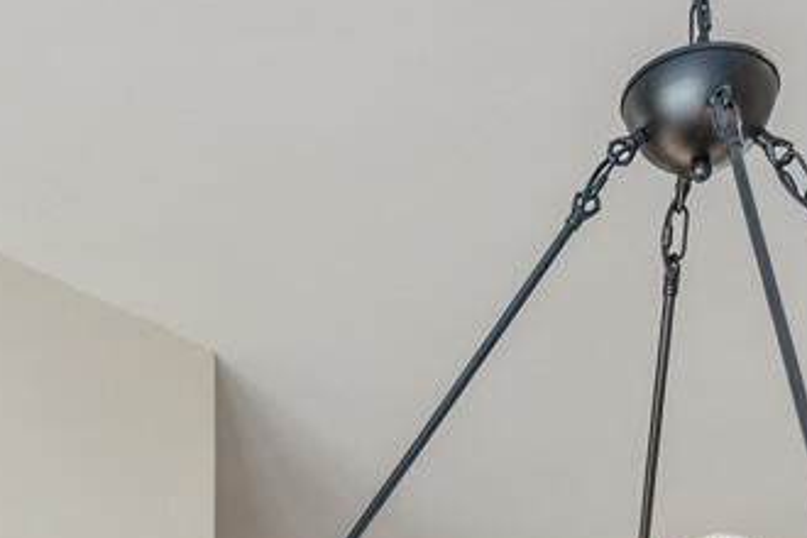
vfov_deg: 11.2
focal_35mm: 97
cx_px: 159
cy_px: 1382
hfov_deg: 20.8
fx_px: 2174
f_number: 10
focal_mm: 16
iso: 400
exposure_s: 1/200
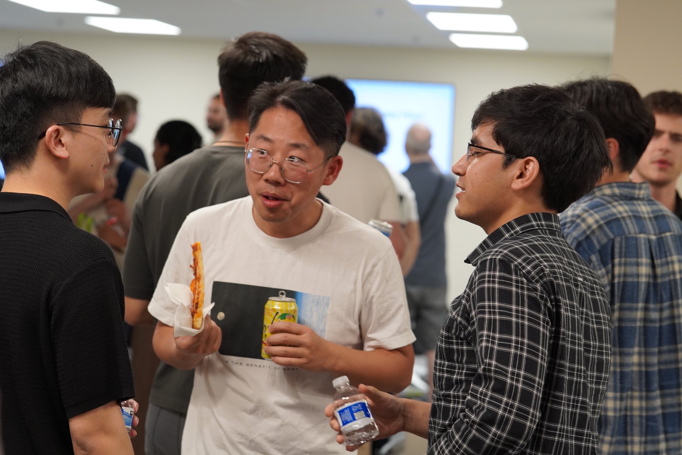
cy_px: 228
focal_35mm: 112
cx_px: 341
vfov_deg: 12.2
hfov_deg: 18.2
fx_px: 2131
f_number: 4
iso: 1250
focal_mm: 75
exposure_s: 1/160
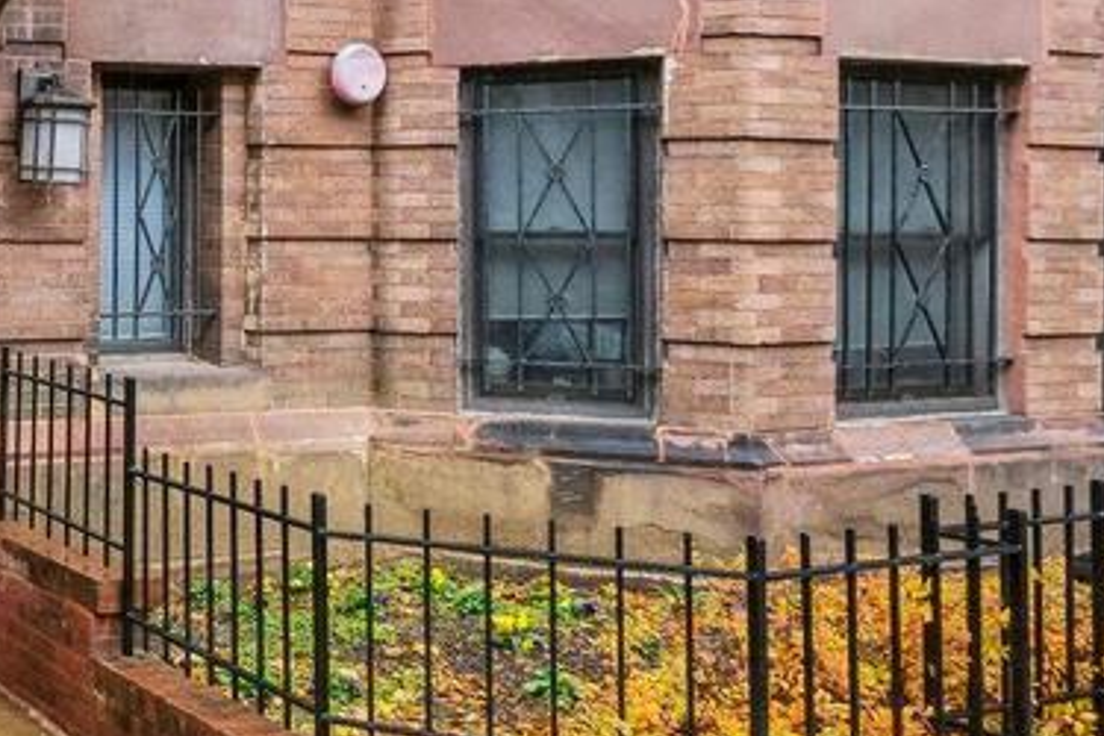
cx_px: -250
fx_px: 1257
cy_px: 149
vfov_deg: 31.8
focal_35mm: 41
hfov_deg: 35.9
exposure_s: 1/60
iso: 800
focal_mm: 10
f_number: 8
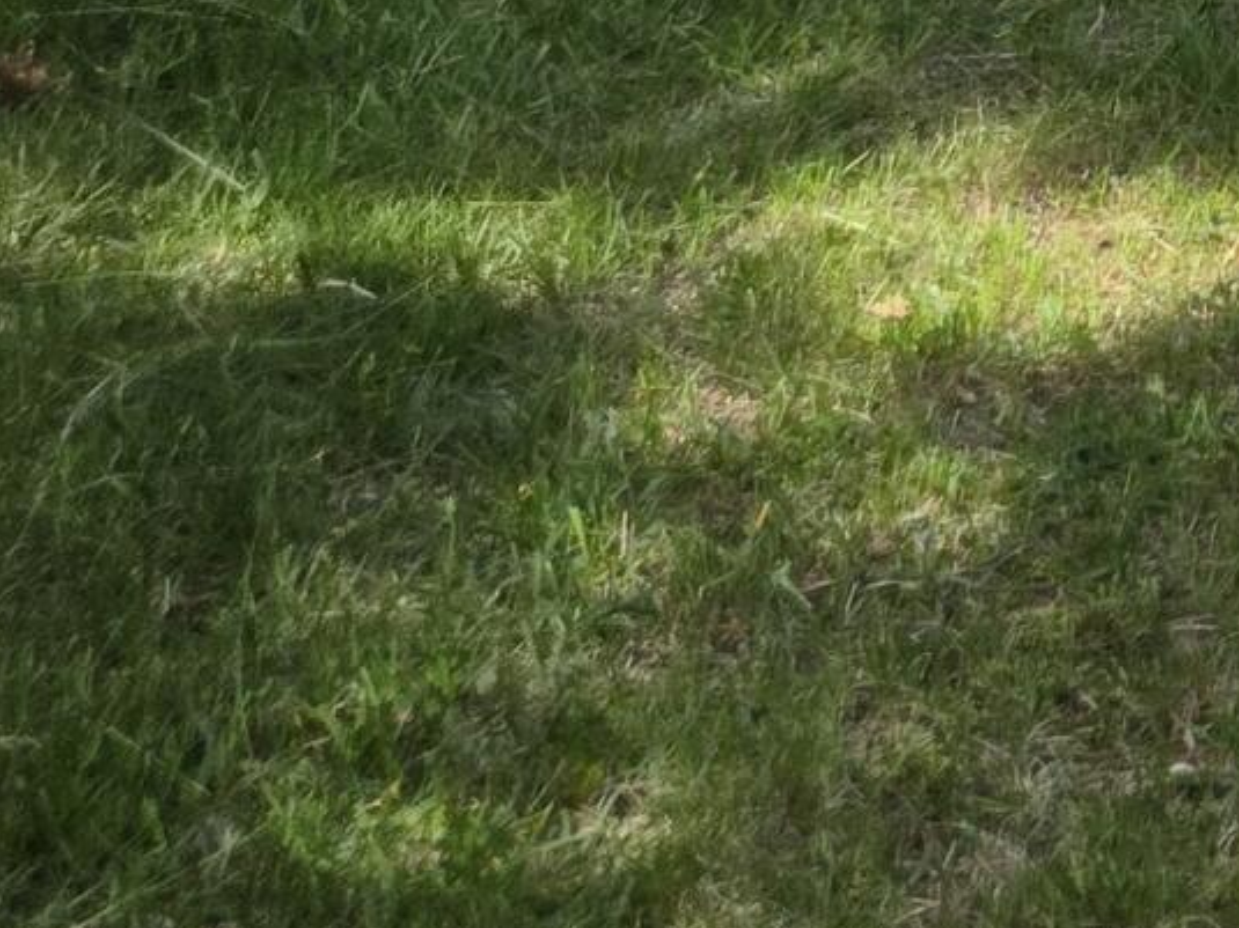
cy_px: -1451
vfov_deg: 9.8
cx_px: 3117
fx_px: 4616
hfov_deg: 11.9
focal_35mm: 129
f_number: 1.8
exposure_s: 1/2921
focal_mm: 5.4
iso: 80
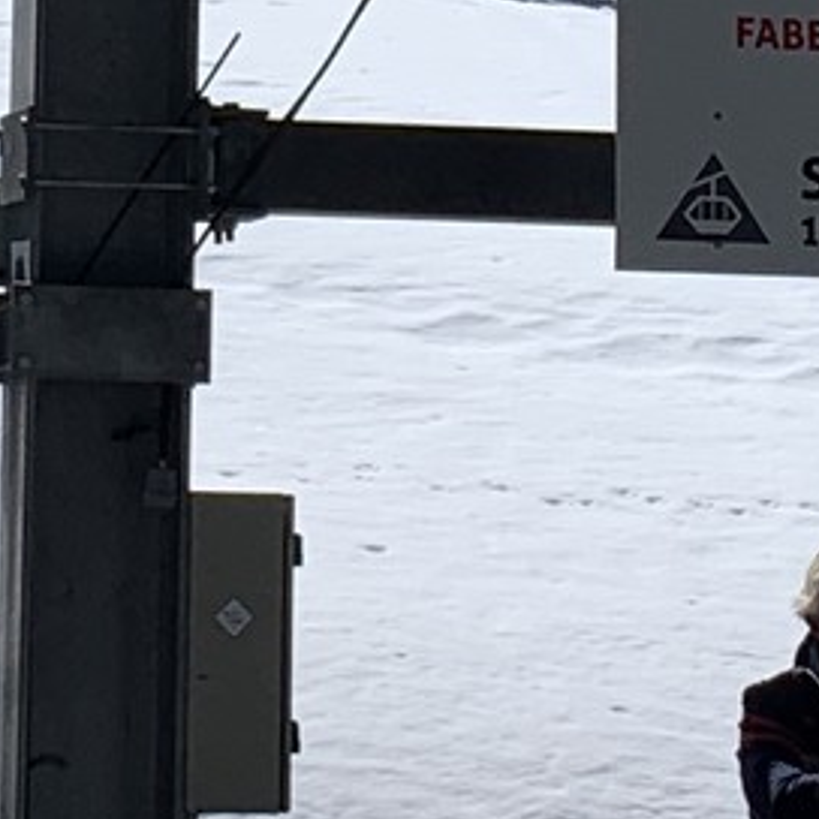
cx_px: 184
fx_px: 5434
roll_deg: -2.8
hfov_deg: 8.6
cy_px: -334
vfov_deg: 8.5
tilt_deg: +8.5
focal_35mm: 203
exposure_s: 1/4902
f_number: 1.8
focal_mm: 4.25
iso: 25
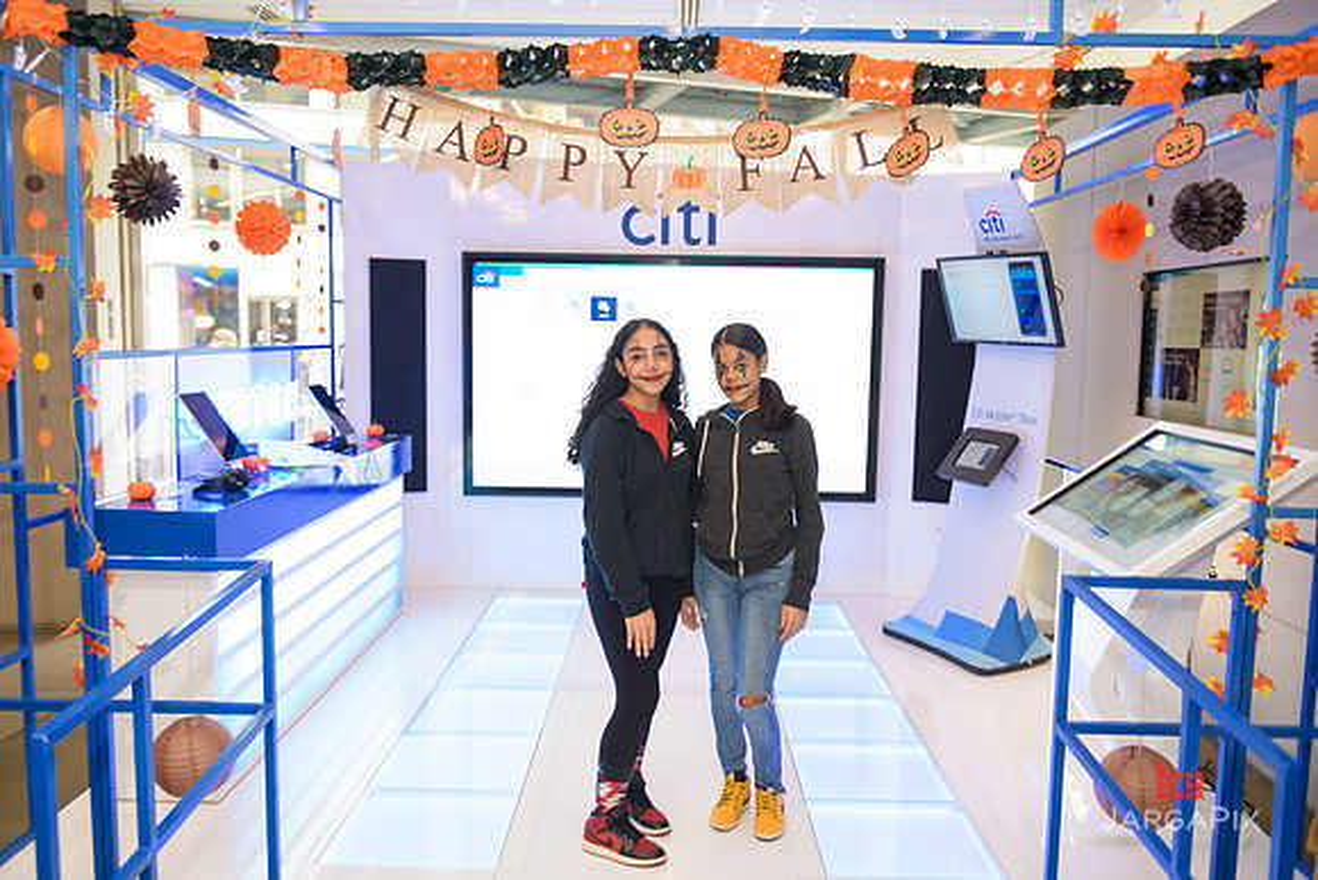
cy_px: 440
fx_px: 1062
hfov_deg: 63.6
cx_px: 659
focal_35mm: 29
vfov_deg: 45.0
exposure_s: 1/125
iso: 800
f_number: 3.2
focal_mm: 29
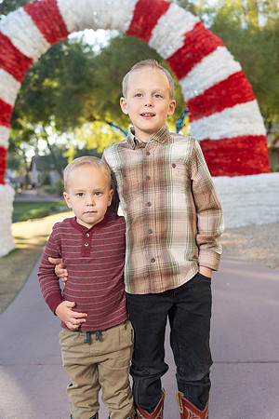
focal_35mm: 46
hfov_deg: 29.2
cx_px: 140
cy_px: 210
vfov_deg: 42.7
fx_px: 535
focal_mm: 46
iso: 160
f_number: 4
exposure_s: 1/200
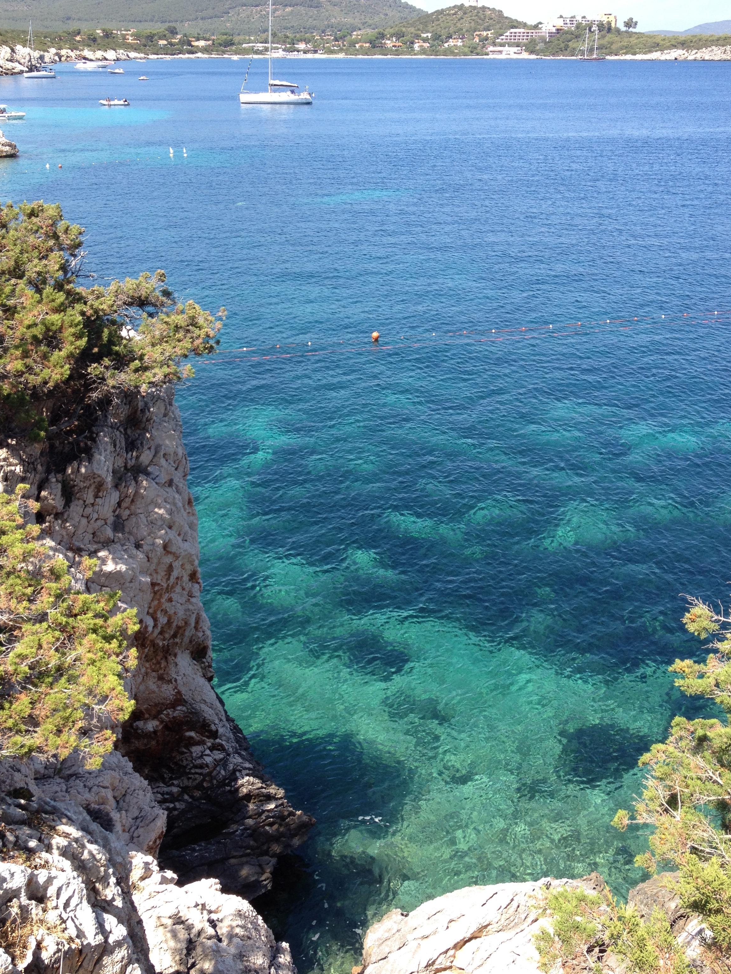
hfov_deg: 38.7
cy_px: 484
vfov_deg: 50.1
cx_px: 373
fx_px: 1042
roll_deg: +1.1
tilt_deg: -25.9
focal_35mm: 37
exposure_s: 1/587
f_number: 2.4
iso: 50
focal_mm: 4.28
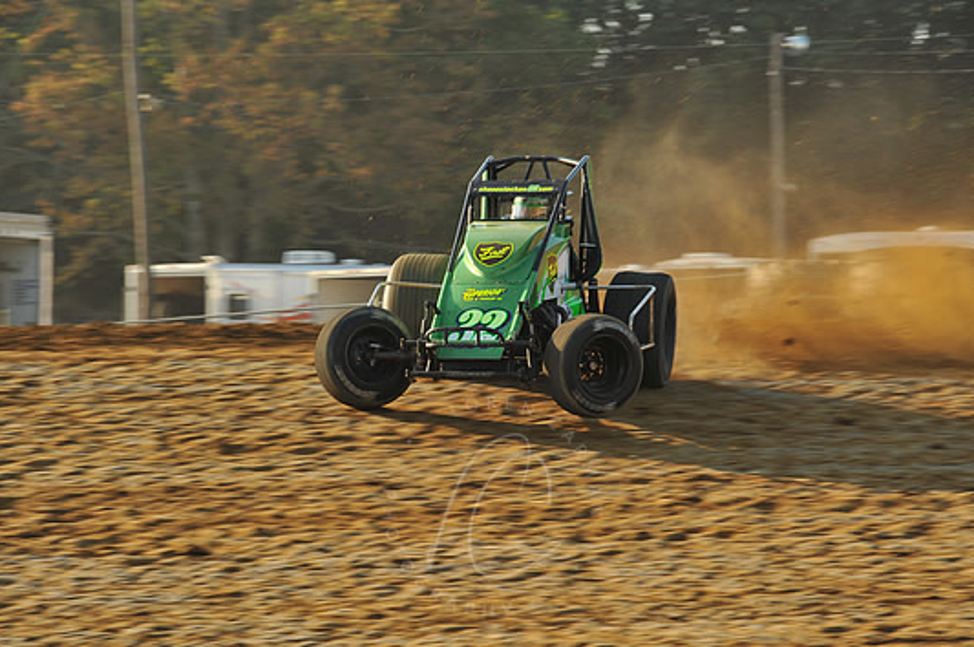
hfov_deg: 10.5
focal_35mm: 196
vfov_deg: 7.0
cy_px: 338
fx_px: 5296
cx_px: 492
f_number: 9
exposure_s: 1/320
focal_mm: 180
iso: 400
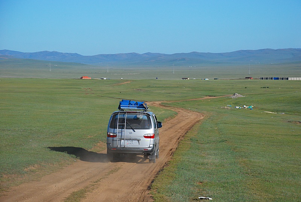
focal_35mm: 120
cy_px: 101
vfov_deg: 11.5
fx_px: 1005
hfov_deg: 17.0
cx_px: 150
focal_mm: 80
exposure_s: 1/1600
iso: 400
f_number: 6.3
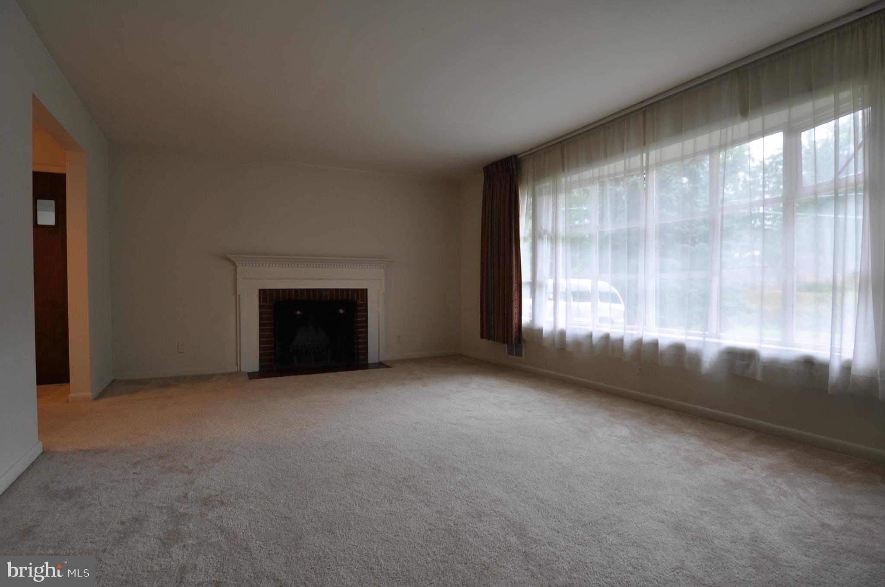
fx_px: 442
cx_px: 442
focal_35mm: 18
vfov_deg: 67.2
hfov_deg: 90.1
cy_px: 294
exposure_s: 1/10
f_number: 8
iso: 200
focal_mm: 12
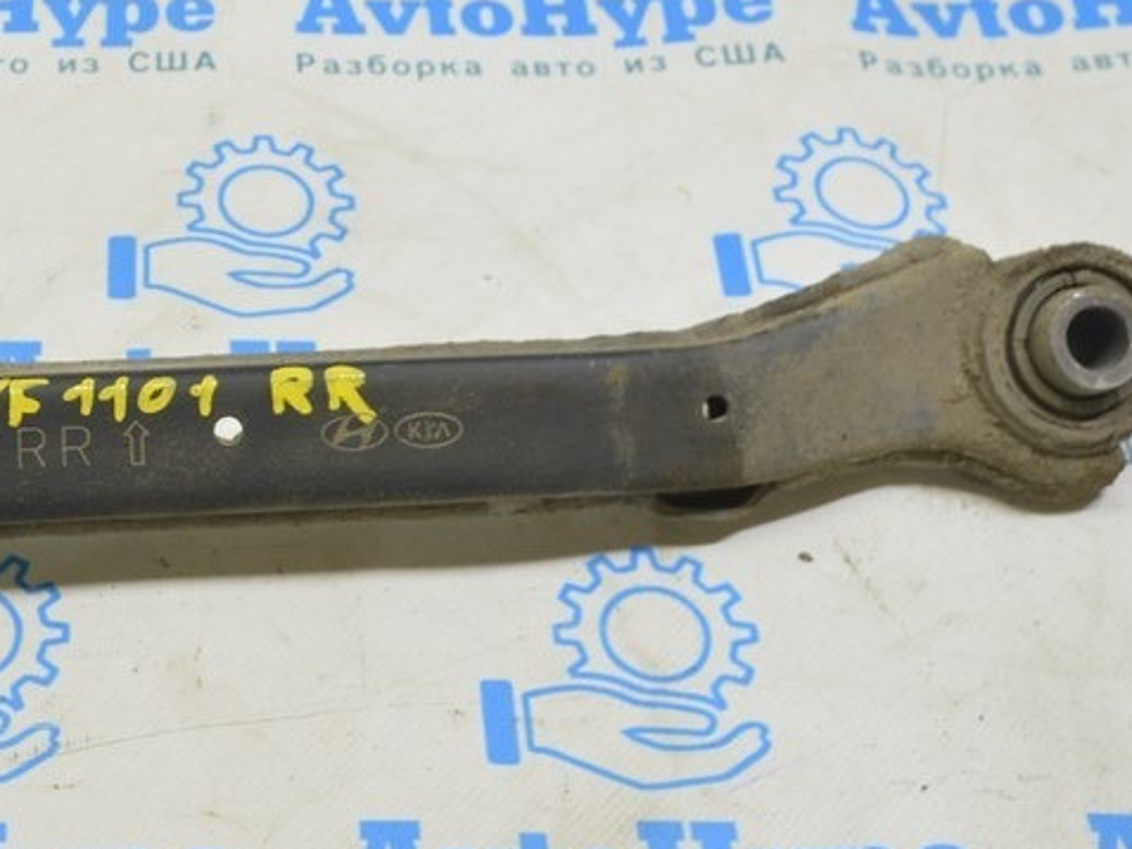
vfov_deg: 21.6
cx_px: 119
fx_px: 2224
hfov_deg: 27.5
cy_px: 383
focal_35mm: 68
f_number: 5.6
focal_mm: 22
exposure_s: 1/20
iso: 400
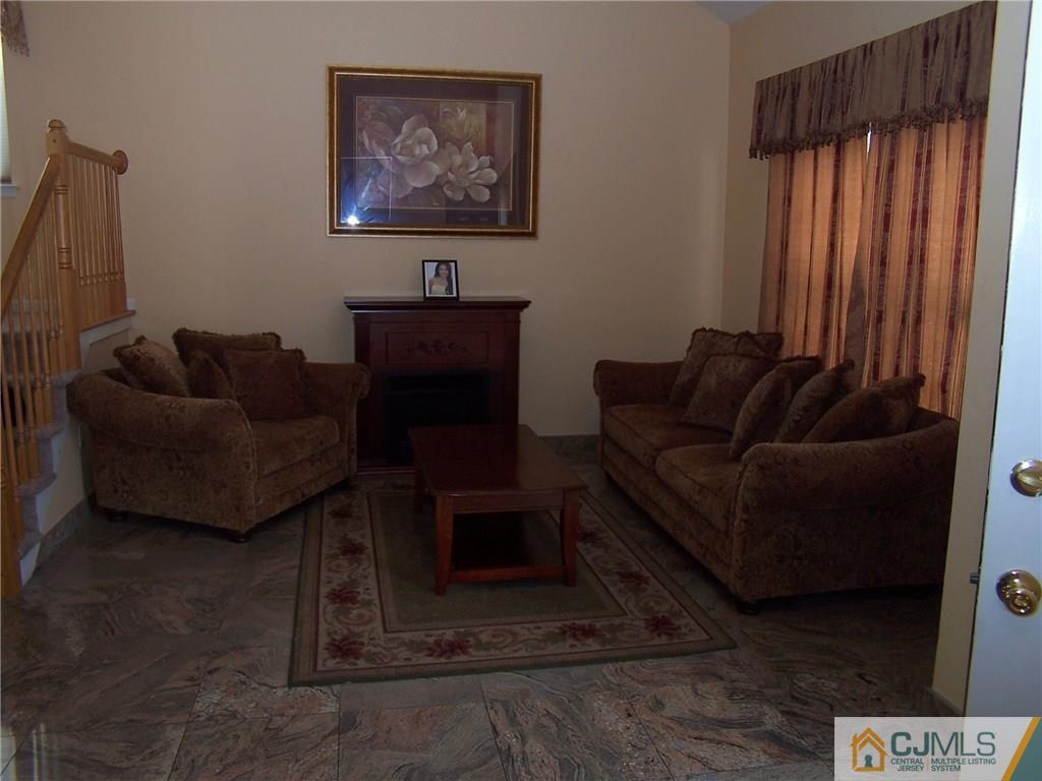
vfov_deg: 37.7
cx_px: 521
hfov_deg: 49.0
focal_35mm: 38
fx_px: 1144
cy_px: 390
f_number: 2.8
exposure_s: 1/60
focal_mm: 6.3
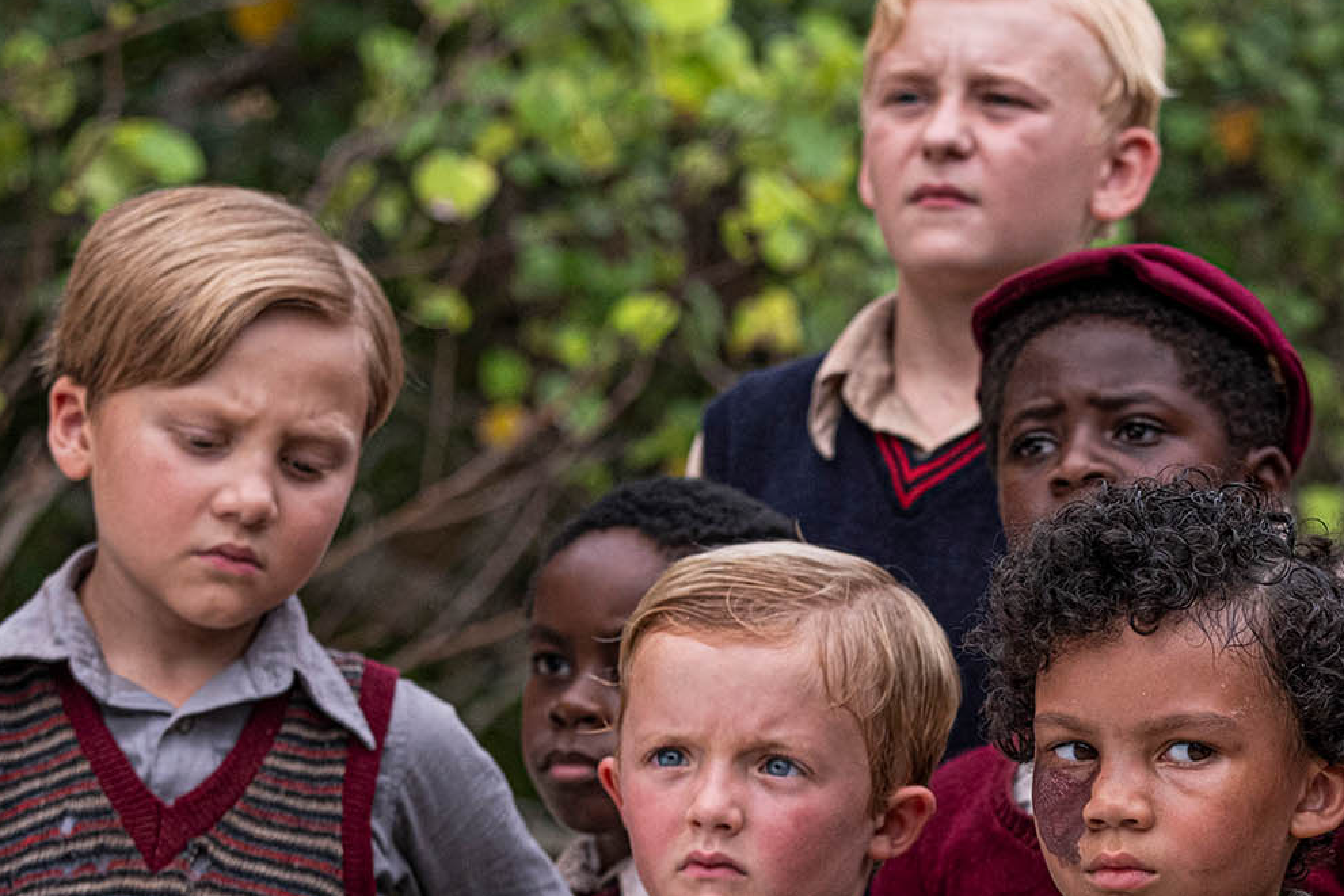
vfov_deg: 7.7
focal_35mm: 178
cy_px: 767
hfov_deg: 11.5
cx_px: 1180
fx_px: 6646
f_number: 3.2
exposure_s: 1/2000
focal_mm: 56
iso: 640
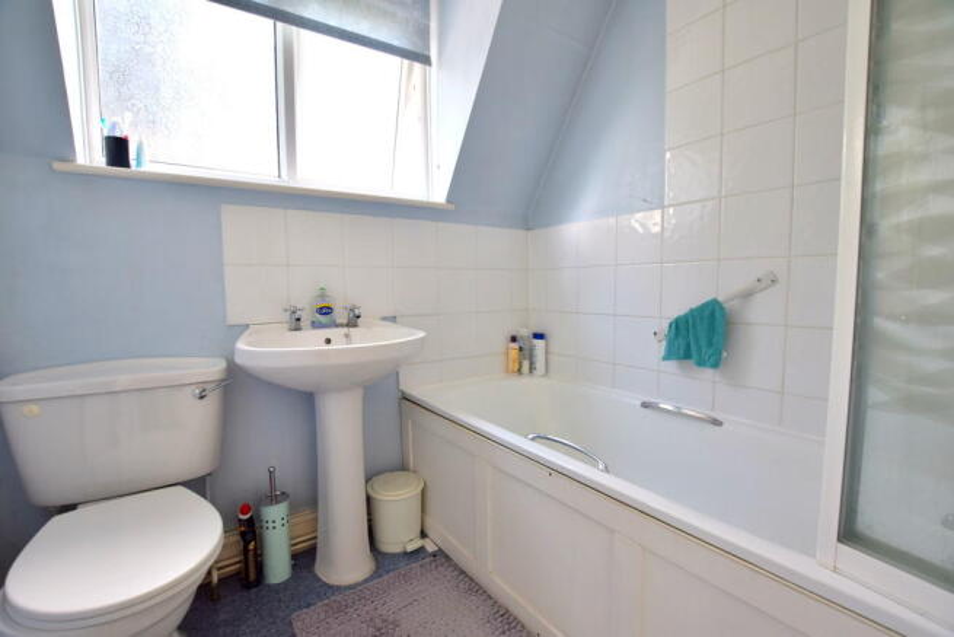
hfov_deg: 100.4
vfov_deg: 77.4
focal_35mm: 15
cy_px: 318
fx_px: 398
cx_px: 477
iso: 400
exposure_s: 1/100
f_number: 5
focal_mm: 10
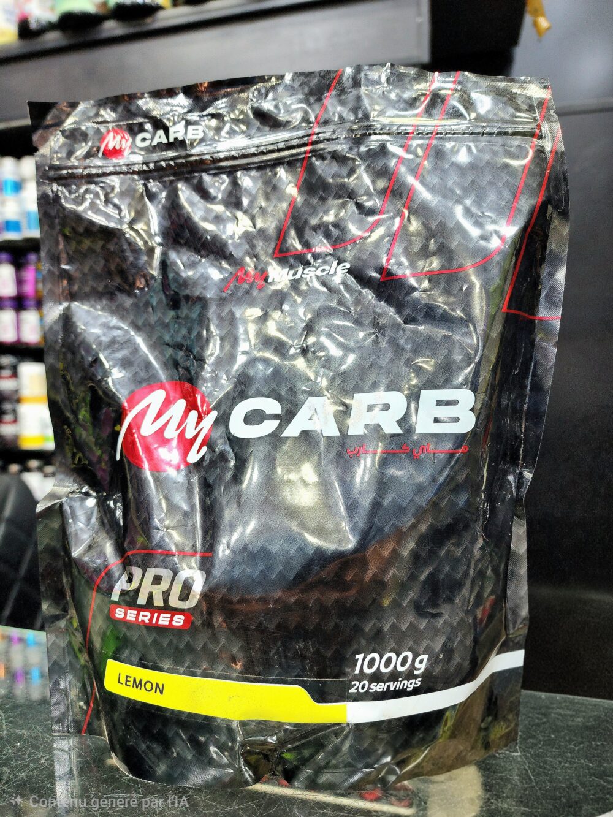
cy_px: 408
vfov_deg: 73.9
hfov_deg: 58.9
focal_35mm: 23
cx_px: 306
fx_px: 543
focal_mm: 6.4
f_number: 1.8
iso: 160
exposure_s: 1/120
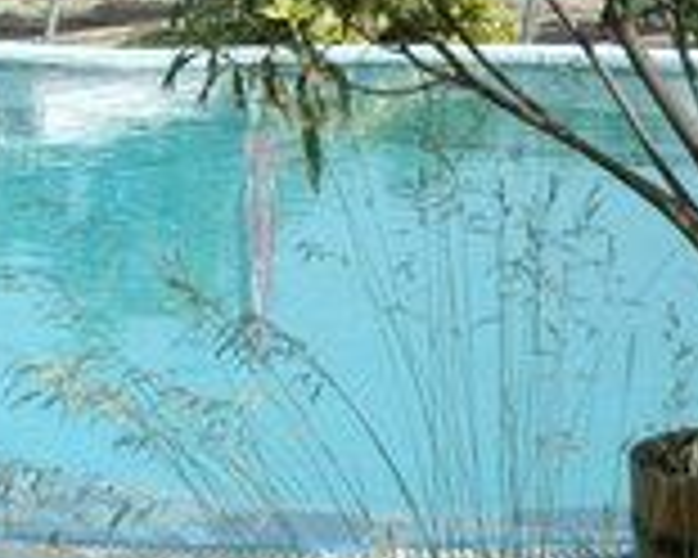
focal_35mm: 305
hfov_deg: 6.2
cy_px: -171
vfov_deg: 5.0
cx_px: -432
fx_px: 6301
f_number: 5.6
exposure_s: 1/2000
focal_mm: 56
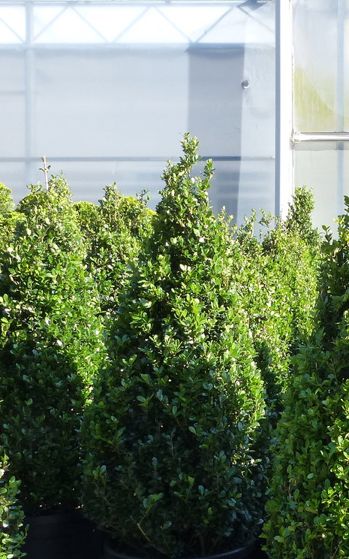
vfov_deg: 35.7
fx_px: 867
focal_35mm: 57
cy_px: 308
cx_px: 344
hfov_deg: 22.0
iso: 160
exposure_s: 1/200
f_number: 4
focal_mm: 4.5
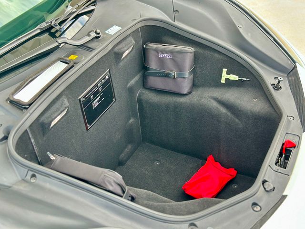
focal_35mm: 48
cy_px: 114
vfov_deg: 30.3
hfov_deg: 39.7
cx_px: 152
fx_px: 423
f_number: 1.78
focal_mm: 6.86
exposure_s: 1/141
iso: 125
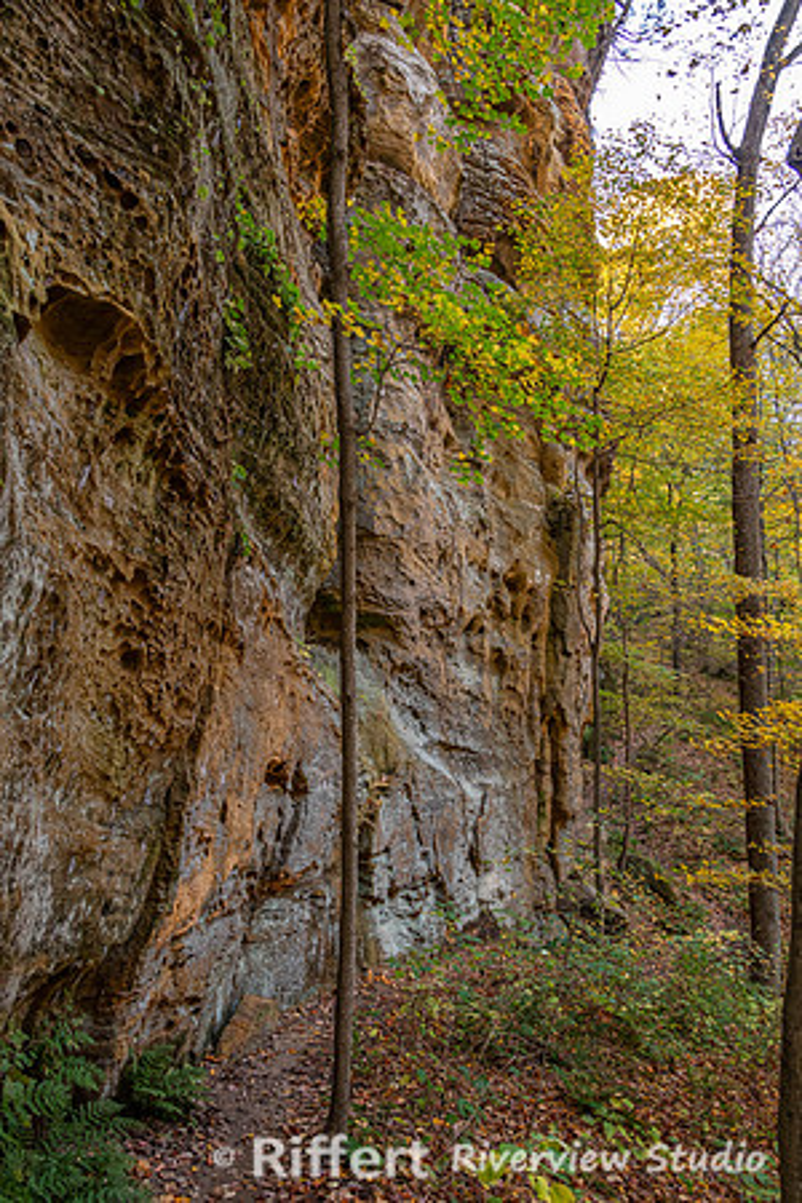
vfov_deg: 65.5
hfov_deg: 46.4
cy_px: 602
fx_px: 936
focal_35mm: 28
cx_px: 401
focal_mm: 28
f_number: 8
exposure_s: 1/80
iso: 1800
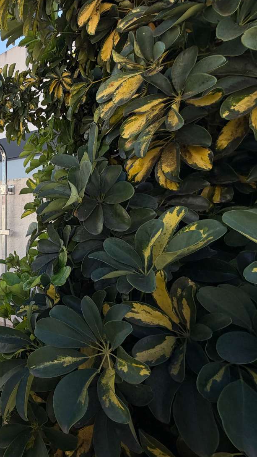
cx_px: -32
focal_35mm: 21
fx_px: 254
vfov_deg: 83.8
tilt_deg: -2.3
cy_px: 231
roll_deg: -0.3
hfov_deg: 41.4
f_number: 2.2
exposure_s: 1/770
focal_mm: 2.22
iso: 40
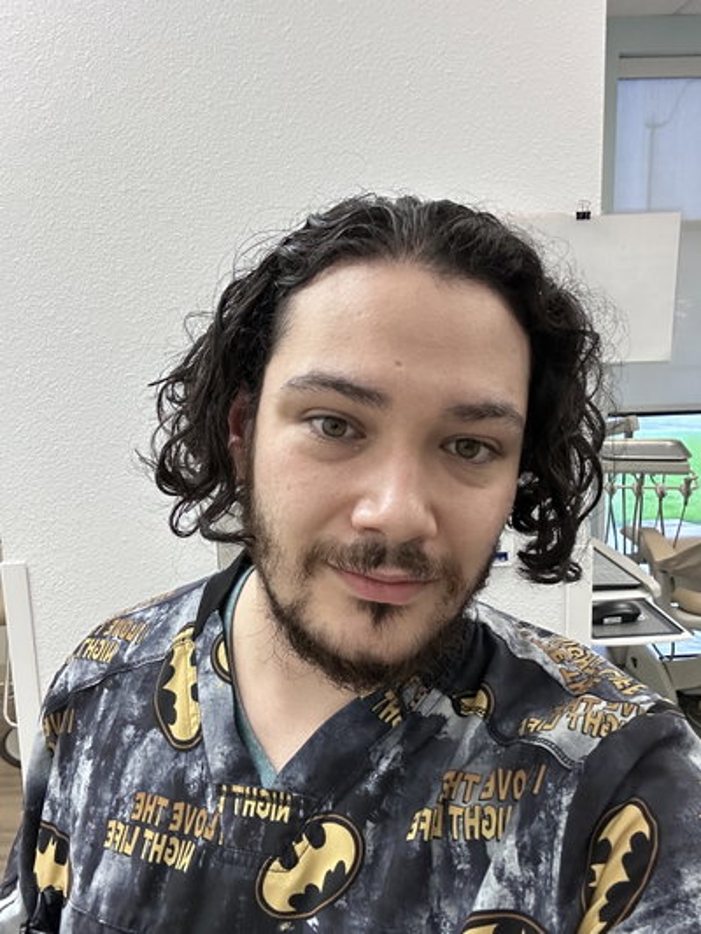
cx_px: 350
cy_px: 467
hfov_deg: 46.8
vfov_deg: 60.0
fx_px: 810
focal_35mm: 30
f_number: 1.9
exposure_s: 1/60
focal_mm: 2.69
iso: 200
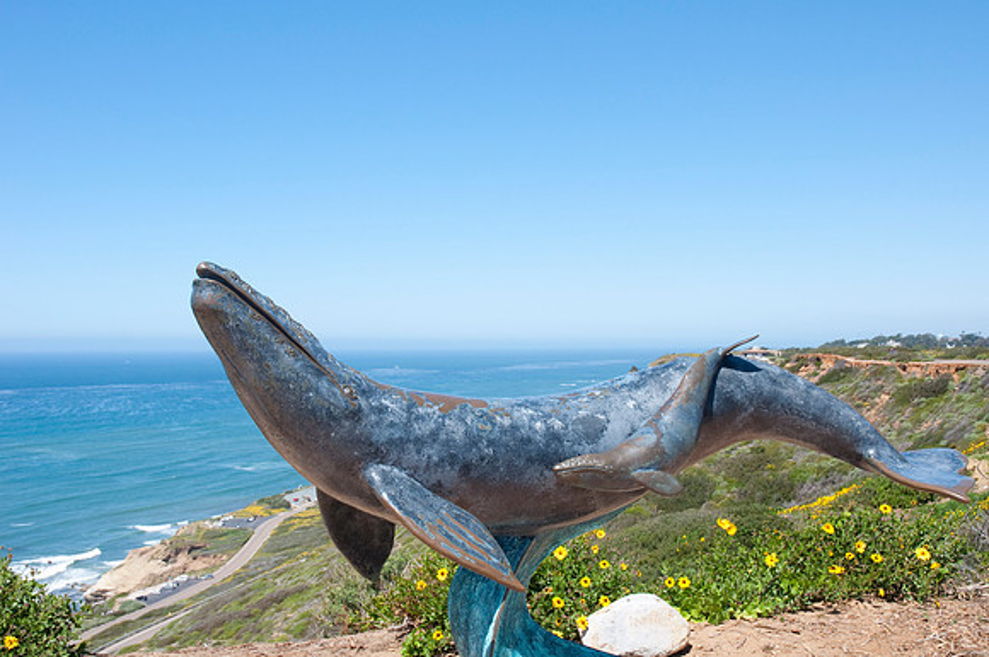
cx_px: 494
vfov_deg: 32.9
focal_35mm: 40
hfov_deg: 48.0
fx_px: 1111
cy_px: 328
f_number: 9
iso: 200
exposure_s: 1/320
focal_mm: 27
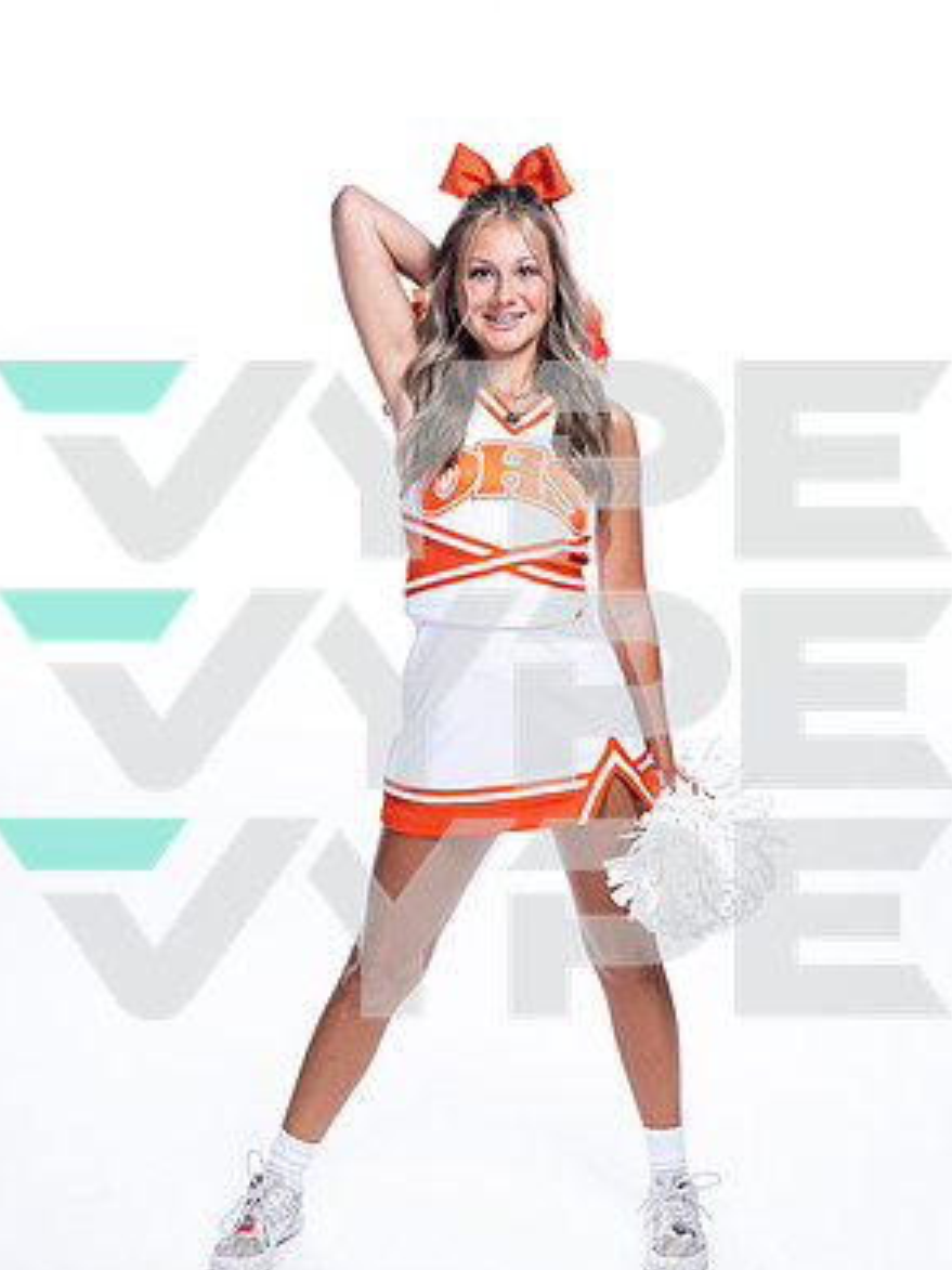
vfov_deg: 36.8
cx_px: 478
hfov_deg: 28.0
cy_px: 692
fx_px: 1908
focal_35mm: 52
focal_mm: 47
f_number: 5.6
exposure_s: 1/250
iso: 400
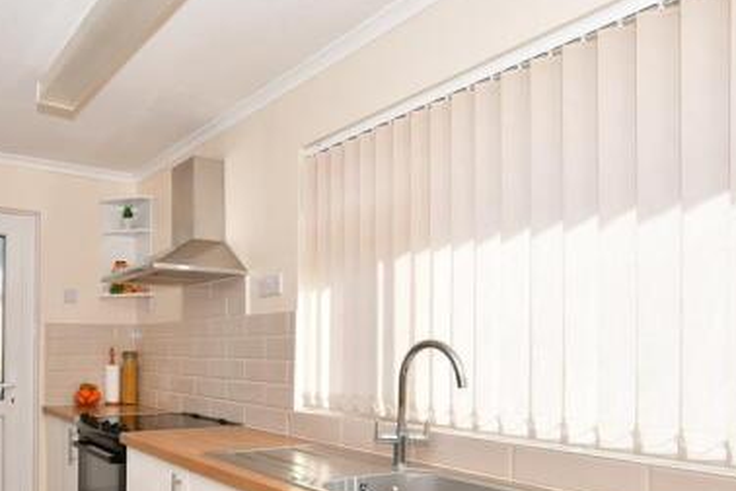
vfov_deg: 48.2
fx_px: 532
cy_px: 350
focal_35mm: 26
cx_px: 158
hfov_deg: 63.9
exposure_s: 1/100
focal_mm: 10
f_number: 8
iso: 200
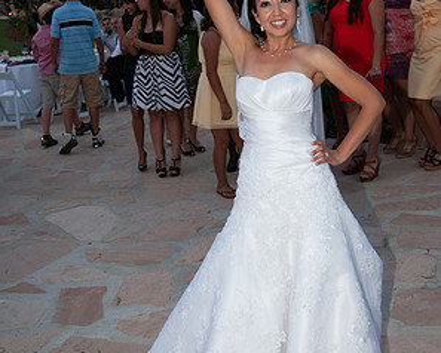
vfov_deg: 28.1
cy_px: 142
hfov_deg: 34.7
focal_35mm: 54
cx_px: 220
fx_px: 705
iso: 800
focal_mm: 38
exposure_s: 1/125
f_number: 4
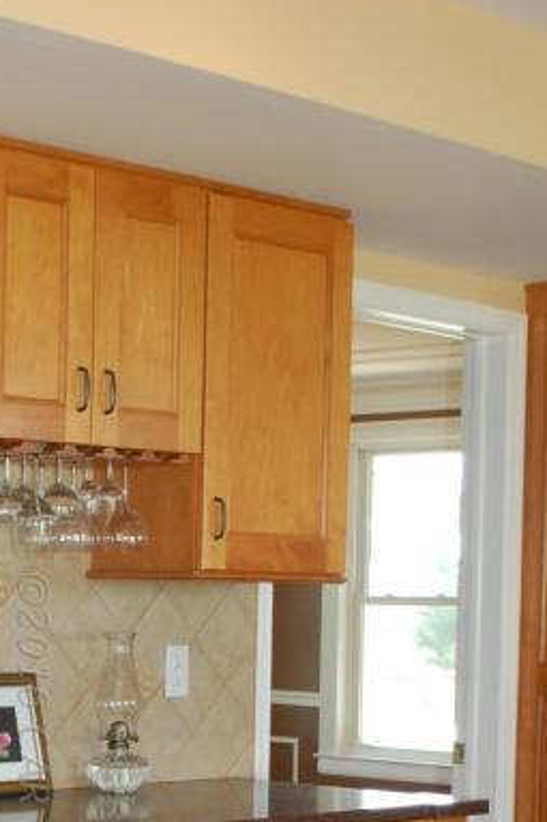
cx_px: 34
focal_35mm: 114
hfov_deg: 11.9
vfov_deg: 17.7
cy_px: 735
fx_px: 2600
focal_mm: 38
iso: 400
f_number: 5
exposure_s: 1/60
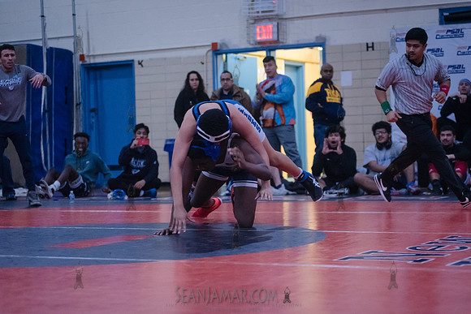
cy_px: 157
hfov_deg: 25.4
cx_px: 236
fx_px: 1047
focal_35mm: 80
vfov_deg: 17.1
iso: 8000
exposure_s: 1/400
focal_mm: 80
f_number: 3.2
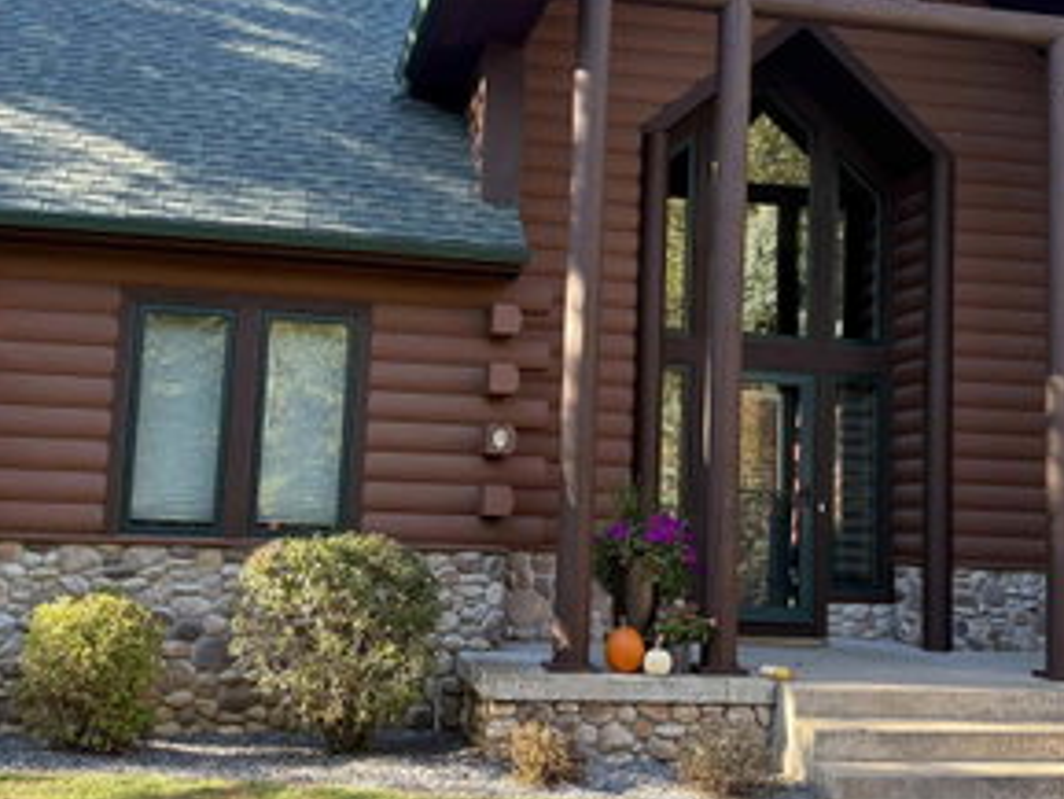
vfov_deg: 31.5
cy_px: 339
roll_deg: -1.3
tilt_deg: +6.9
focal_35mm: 46
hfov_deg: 41.2
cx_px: 578
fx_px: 1414
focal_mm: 5.96
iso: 80
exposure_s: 1/243
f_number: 1.6
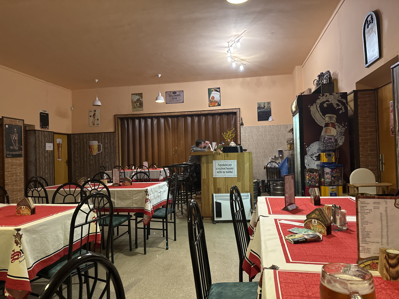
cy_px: 150
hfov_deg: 71.6
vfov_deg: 56.8
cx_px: 200
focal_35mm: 24
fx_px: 277
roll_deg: +1.3
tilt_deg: +1.1
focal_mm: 6.86
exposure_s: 1/50
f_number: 1.78
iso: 640
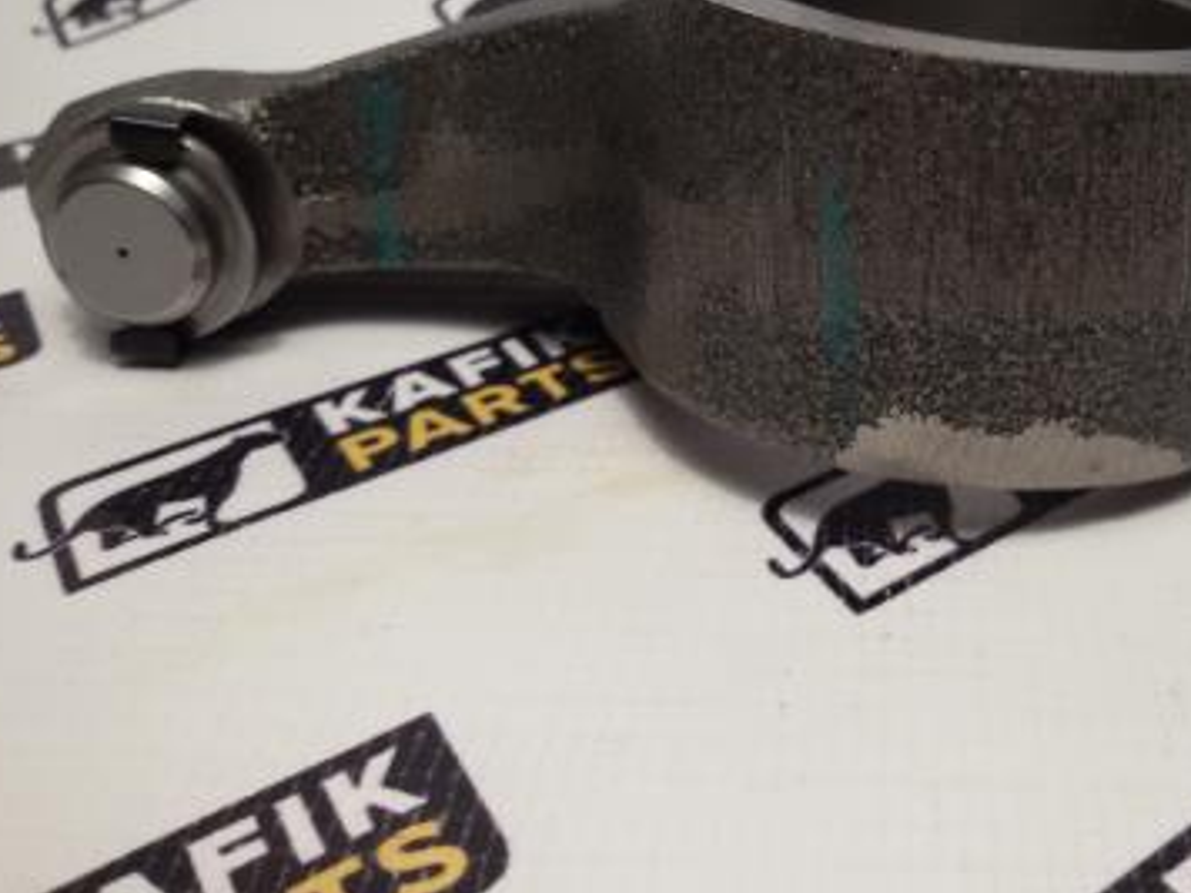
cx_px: 853
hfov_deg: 39.6
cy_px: 293
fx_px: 1617
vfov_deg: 30.6
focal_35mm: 47
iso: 50
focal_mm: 2.93
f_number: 2.4
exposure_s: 1/33
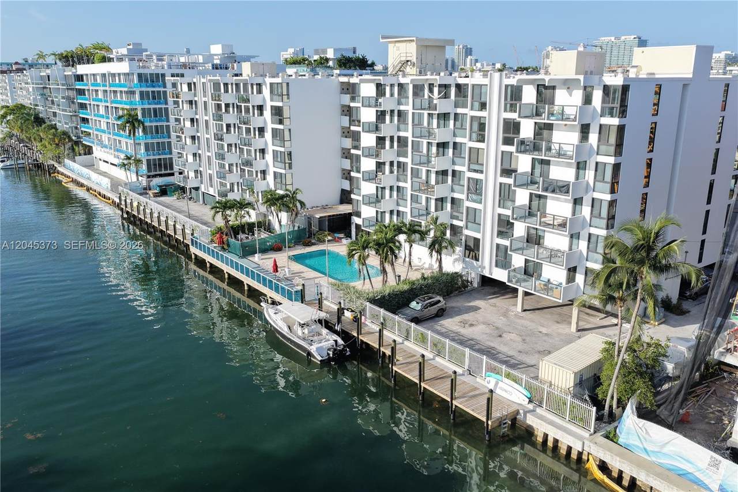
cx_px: 369
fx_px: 574
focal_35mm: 28
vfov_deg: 46.4
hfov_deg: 65.5
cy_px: 246
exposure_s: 1/1600
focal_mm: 14.45
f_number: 2.8
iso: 320
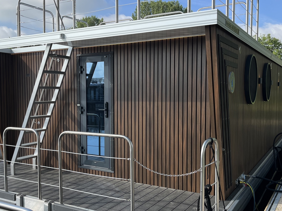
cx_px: 119
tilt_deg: -2.7
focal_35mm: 39
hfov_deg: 47.7
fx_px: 318
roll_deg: -0.1
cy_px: 109
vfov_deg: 36.8
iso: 50
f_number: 1.6
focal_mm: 5.1
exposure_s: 1/2137
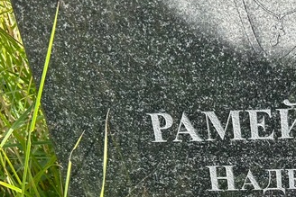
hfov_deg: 29.1
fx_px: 543
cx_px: 273
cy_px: 217
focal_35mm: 66
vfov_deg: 19.7
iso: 50
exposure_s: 1/1009
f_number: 1.5
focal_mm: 5.7
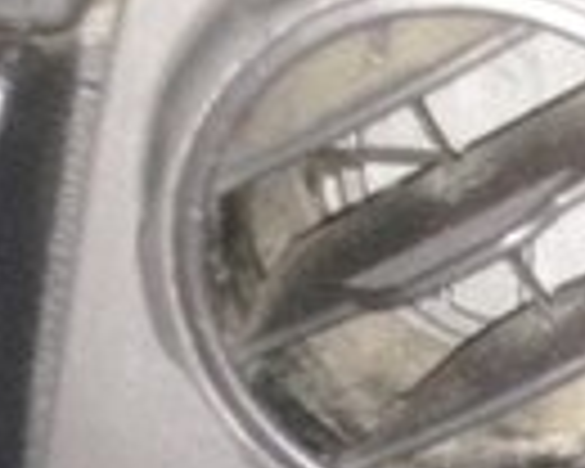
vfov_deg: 9.1
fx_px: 2839
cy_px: 776
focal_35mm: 164
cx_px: 855
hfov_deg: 11.3
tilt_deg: -38.5
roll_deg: -4.2
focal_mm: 4.12
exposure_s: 1/16
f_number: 2.4
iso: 160
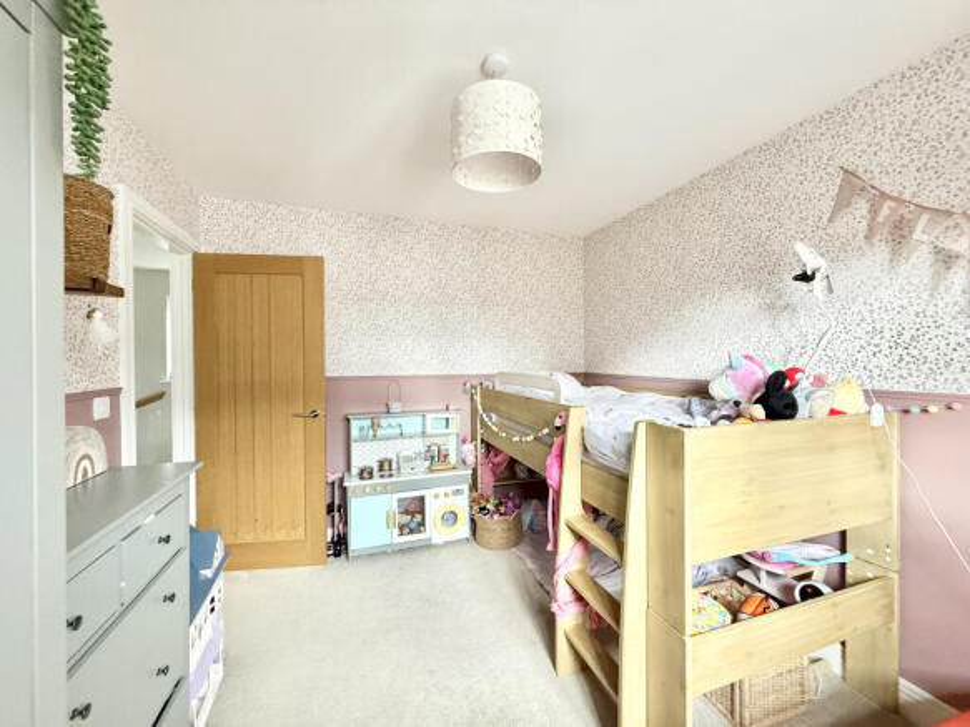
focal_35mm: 14
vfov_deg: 85.7
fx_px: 392
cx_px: 485
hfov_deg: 102.1
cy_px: 364
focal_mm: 2.22
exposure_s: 1/96
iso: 320
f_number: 2.2
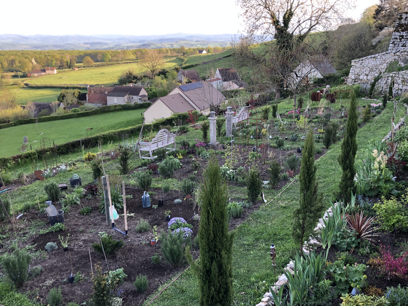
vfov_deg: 40.6
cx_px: 219
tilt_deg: -20.8
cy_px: 177
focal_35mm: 35
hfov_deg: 52.6
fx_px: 412
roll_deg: -0.3
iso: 25
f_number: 1.8
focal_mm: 3.99
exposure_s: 1/120
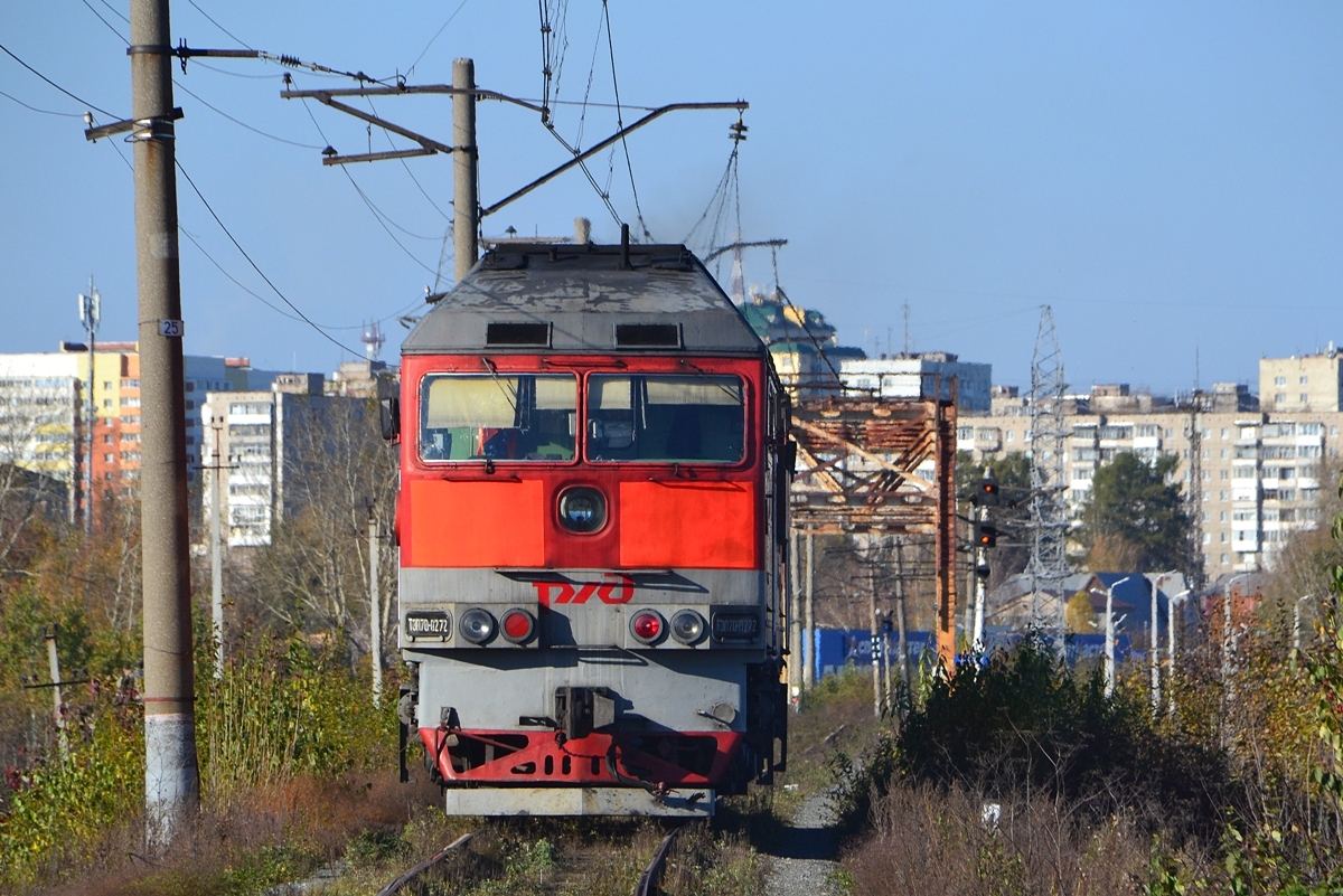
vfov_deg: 4.4
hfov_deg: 6.5
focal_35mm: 315
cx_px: 672
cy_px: 448
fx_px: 11755
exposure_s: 1/500
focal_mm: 210
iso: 400
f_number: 11
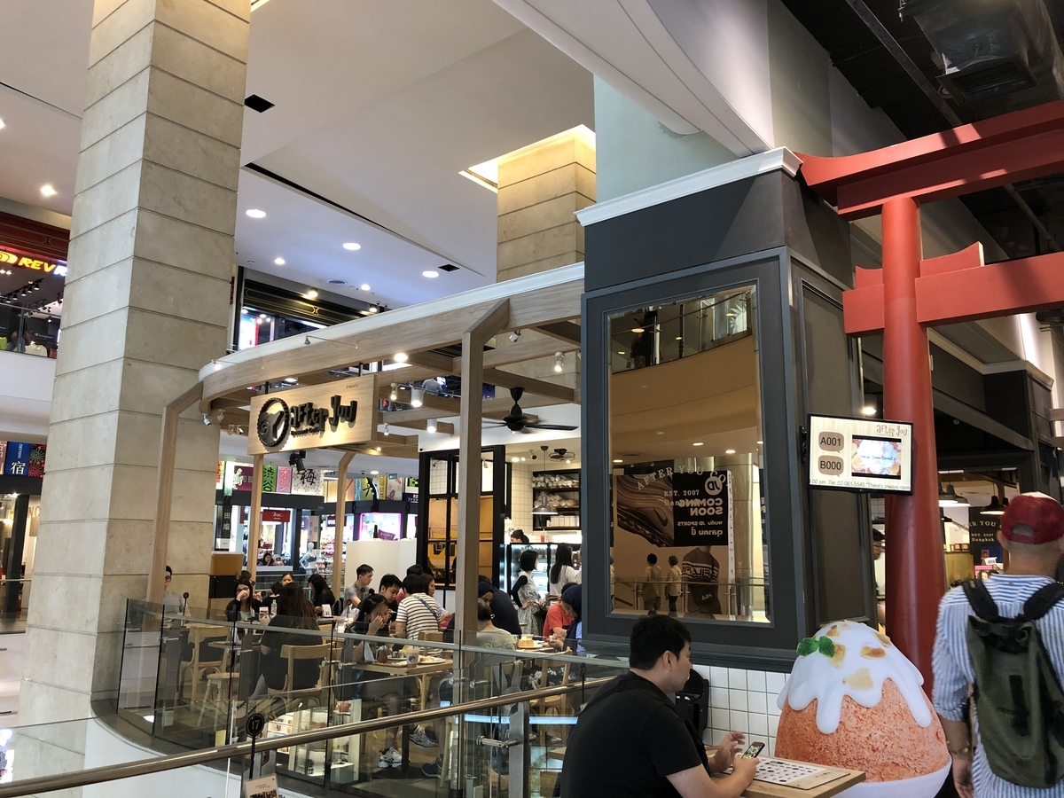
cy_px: 399
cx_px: 532
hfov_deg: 63.4
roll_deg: -0.3
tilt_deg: +10.8
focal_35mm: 28
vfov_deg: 49.7
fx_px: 861
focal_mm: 4
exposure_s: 1/17
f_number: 1.8
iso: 64
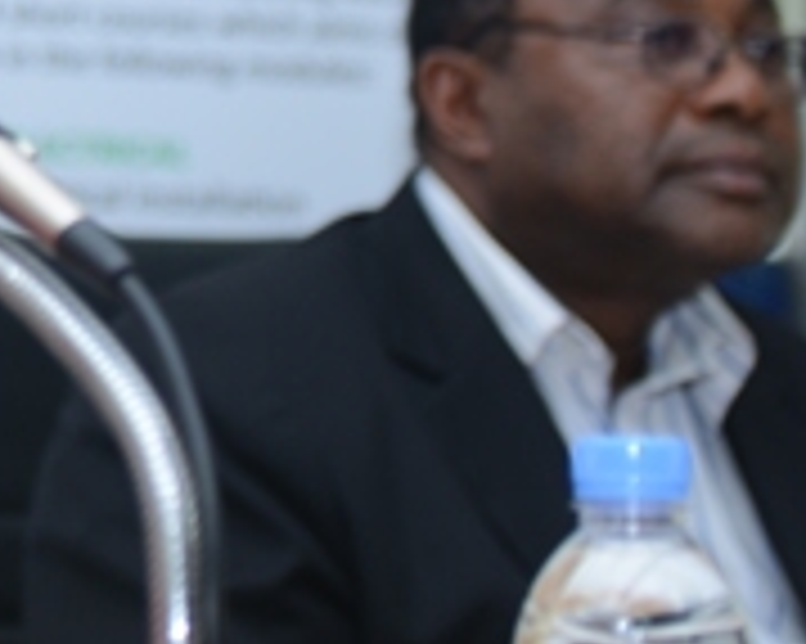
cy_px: -115
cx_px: -374
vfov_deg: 7.4
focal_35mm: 208
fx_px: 4959
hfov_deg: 9.1
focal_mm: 62
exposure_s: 1/80
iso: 200
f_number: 2.8
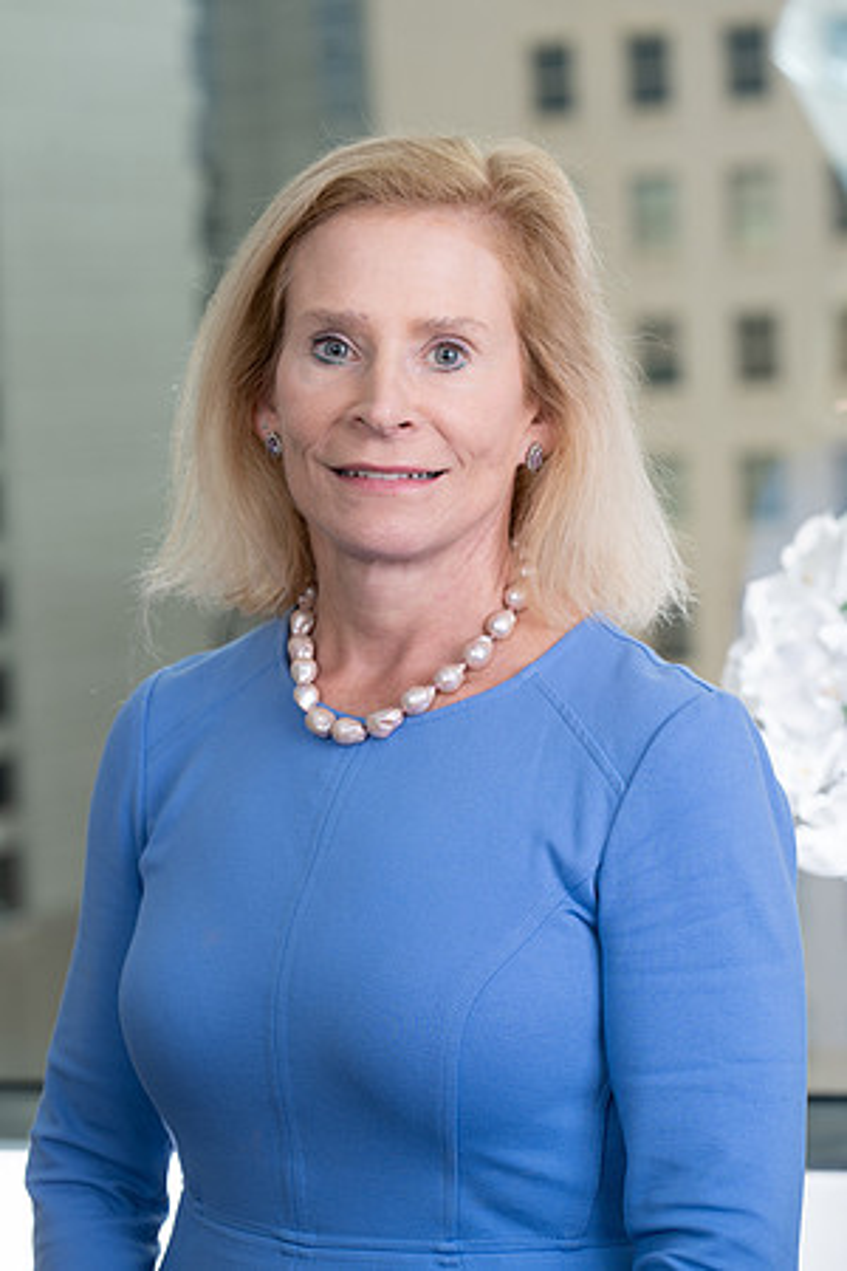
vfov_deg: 23.9
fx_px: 3000
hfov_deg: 16.1
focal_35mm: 85
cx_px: 424
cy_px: 636
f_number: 5
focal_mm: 85
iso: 250
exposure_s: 1/100
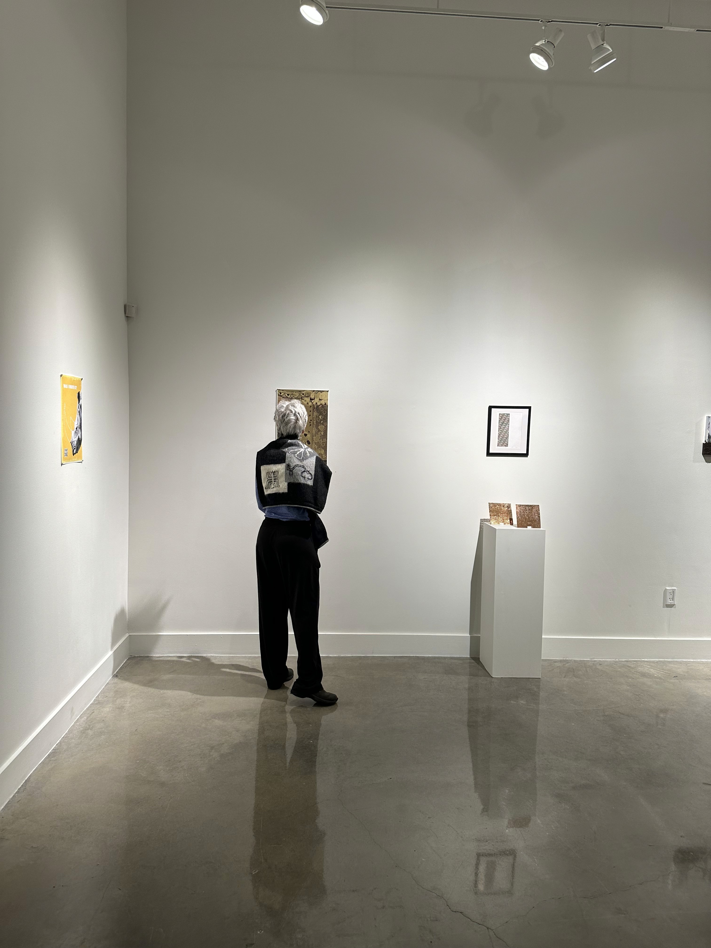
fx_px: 657
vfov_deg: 71.6
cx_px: 356
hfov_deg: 56.8
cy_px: 474
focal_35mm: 24
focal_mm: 6.86
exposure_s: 1/120
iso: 125
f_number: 1.78
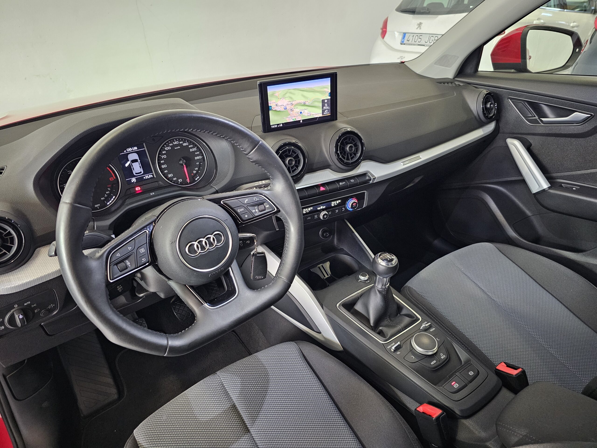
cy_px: 224
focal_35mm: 23
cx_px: 298
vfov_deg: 58.9
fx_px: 397
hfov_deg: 73.9
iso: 640
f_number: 1.7
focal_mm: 6.3
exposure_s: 1/40.8
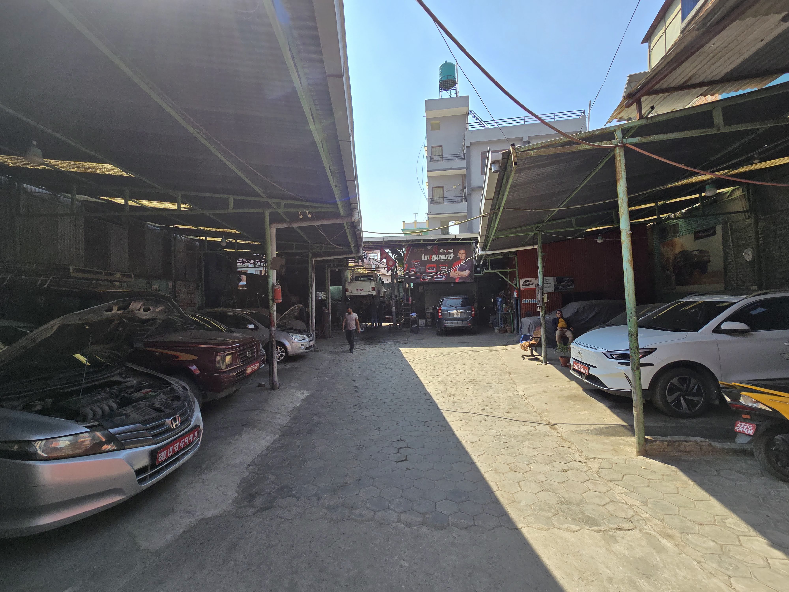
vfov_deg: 89.9
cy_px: 296
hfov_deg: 106.2
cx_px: 394
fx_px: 296
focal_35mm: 13
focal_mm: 2.2
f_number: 2.2
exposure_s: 1/1332
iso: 50
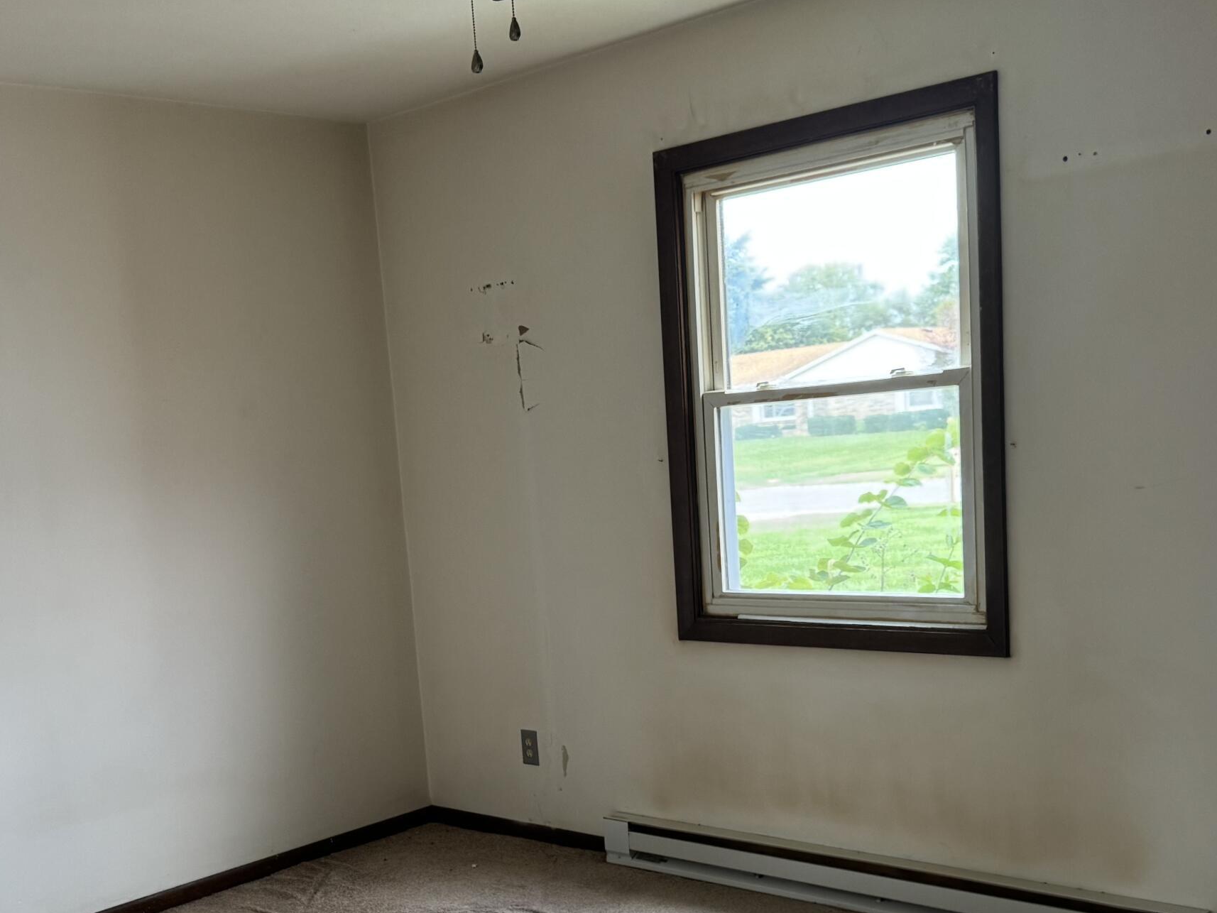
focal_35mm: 42
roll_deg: +5.2
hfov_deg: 44.7
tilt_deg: -9.9
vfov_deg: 33.9
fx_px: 1477
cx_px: 548
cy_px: 646
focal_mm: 6.76
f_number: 1.78
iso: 200
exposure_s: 1/85
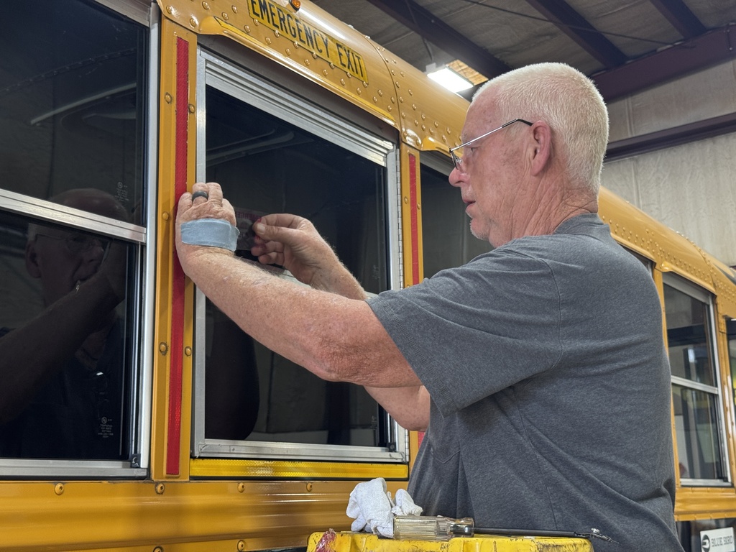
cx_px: 368
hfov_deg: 39.7
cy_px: 276
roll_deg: +2.4
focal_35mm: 48
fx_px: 1021
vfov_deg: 30.3
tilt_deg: +13.4
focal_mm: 6.76
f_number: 1.78
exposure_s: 1/60
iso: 125
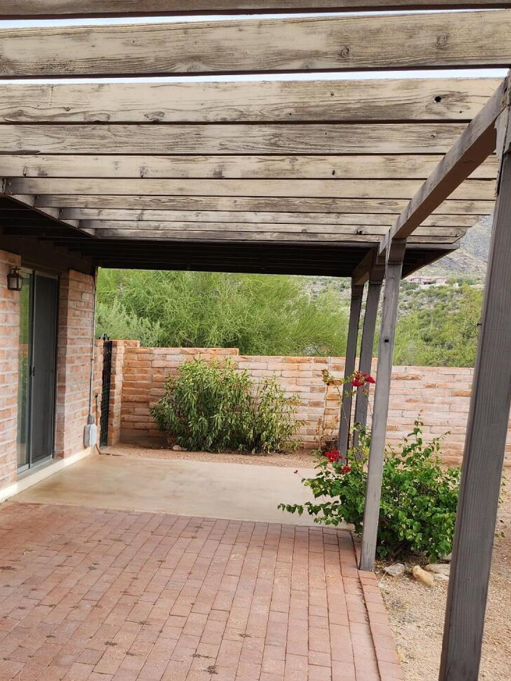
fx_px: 925
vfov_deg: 39.7
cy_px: 483
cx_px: 12
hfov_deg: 29.1
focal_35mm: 47
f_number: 1.8
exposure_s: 1/227
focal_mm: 6.4
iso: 12
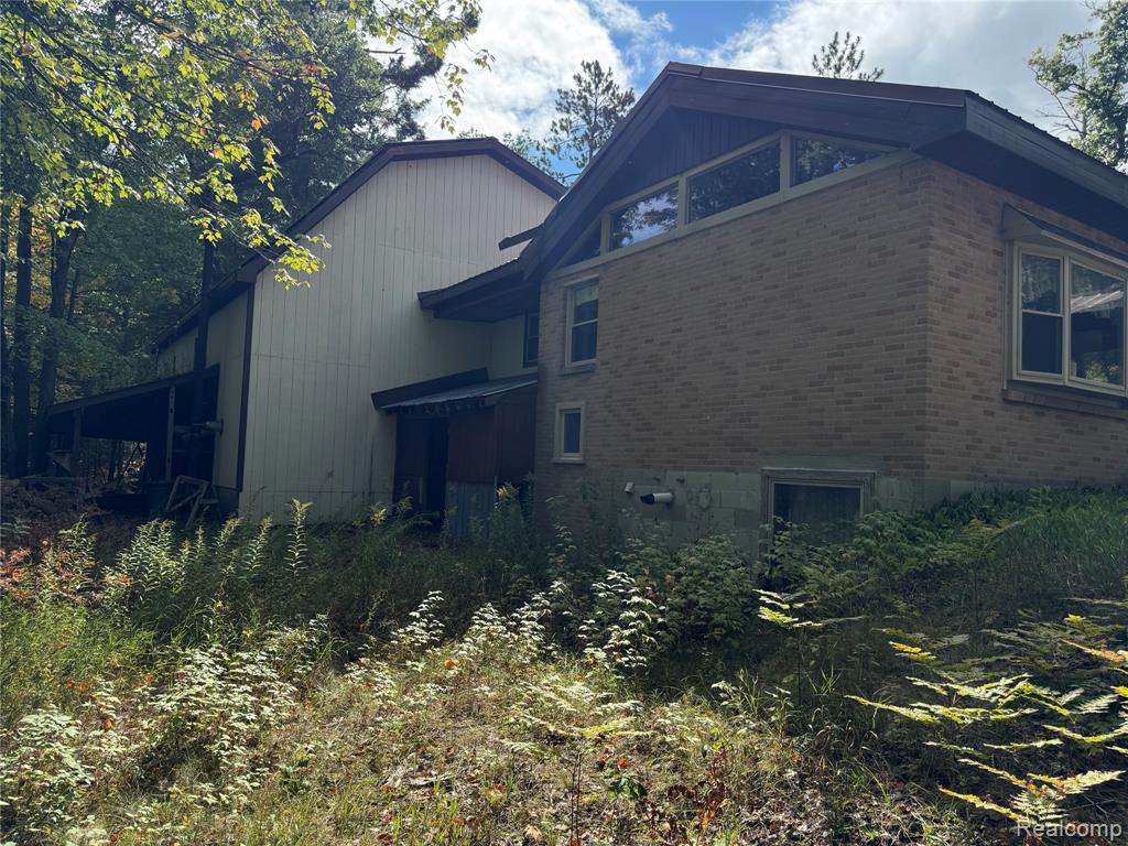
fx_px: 782
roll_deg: -1.9
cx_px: 564
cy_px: 423
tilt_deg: +2.5
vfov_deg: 56.8
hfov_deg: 71.6
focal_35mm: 24
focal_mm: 6.76
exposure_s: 1/2331
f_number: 1.78
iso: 80
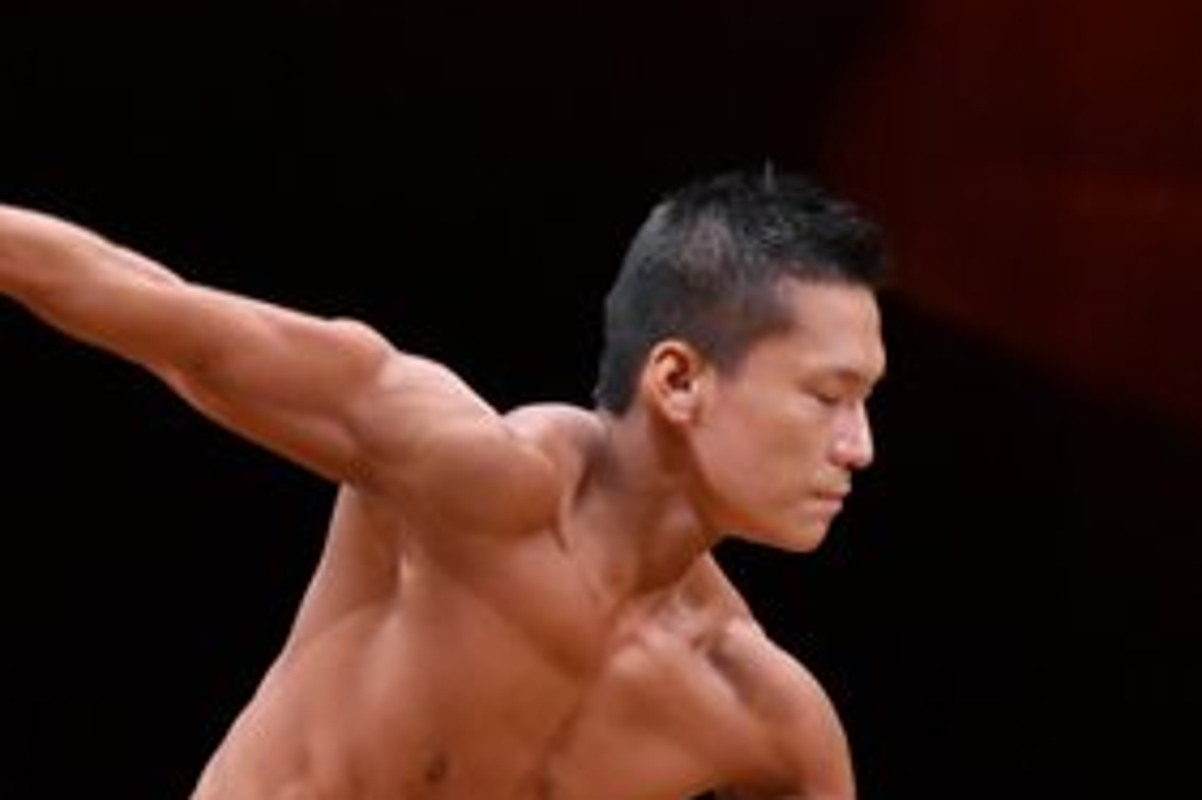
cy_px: 916
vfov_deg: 1.6
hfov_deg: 2.4
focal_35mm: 868
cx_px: 216
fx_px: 28963
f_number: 5.6
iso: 3200
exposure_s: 1/400
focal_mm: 210
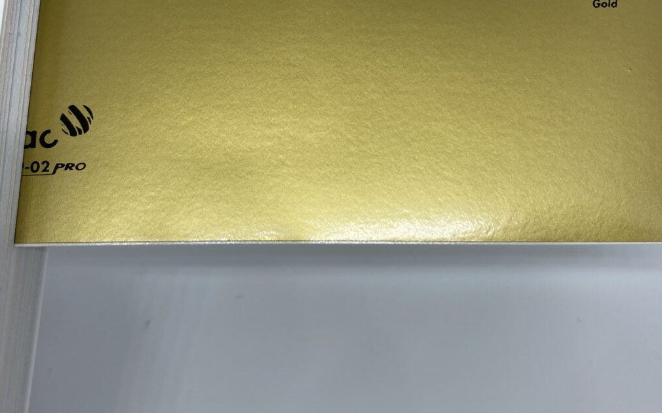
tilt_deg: -46.2
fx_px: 848
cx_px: 303
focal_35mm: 47
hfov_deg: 42.6
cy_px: 129
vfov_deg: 27.2
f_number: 1.8
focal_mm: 3.99
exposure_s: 1/296
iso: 20
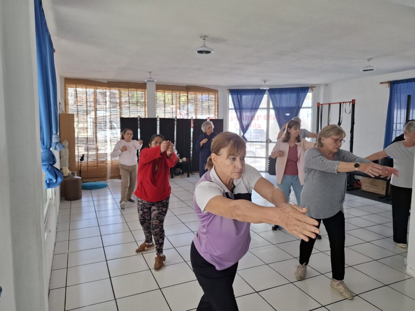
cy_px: 156
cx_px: 208
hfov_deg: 73.9
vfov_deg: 58.9
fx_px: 276
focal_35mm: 23
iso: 100
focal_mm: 5.54
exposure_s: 1/100
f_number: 1.8
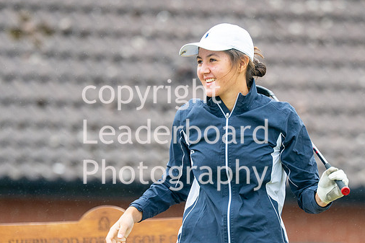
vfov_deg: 2.1
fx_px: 6740
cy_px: 101
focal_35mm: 665
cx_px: 236
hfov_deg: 3.1
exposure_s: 1/800
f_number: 4
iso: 400
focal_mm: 300
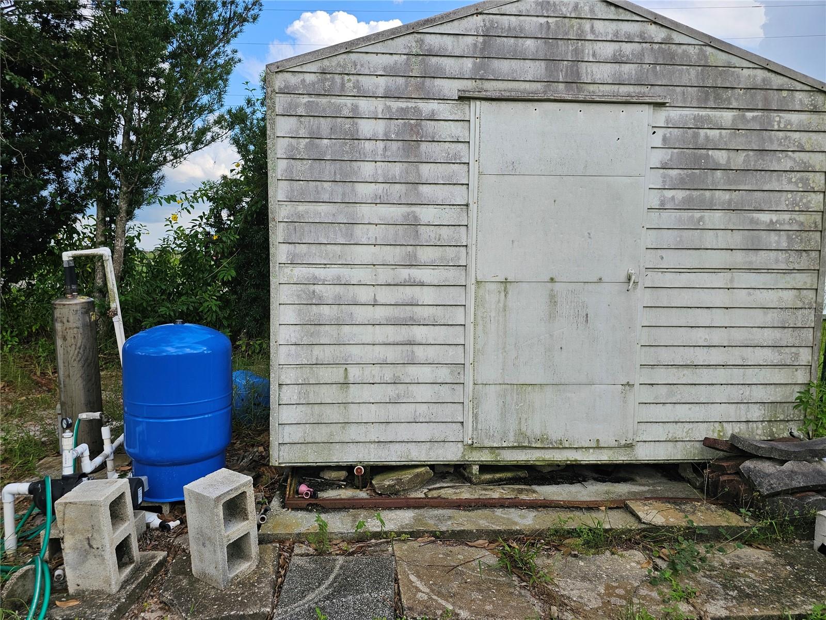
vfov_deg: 58.9
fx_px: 549
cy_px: 310
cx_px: 413
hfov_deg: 73.9
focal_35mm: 23
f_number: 1.7
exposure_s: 1/719
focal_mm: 6.3
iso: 32
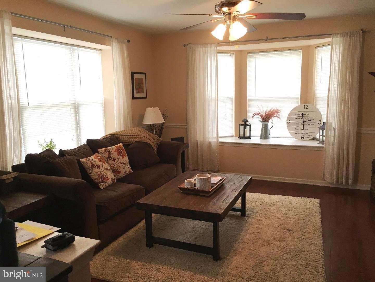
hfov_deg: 61.7
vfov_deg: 48.2
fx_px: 314
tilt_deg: -9.0
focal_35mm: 29
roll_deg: +1.6
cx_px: 188
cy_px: 141
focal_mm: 4.15
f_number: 2.2
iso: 32
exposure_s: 1/30
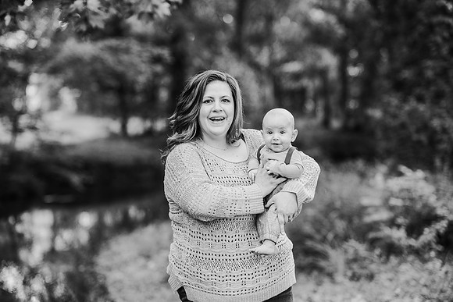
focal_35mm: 85
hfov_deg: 23.9
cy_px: 151
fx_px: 1070
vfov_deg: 16.1
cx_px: 226
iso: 200
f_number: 2.2
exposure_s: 1/200
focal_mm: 85
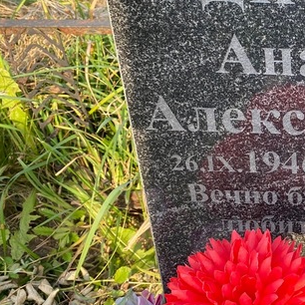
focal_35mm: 60
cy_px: 121
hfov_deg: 25.7
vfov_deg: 28.5
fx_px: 598
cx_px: 362
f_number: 1.8
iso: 32
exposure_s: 1/144
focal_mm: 4.25
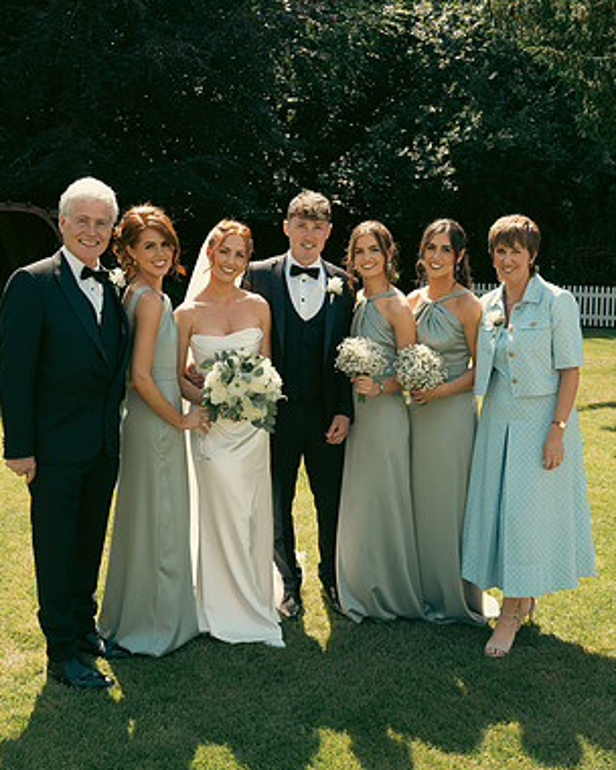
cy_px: 386
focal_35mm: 43
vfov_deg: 42.9
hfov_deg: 34.9
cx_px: 288
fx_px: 980
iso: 640
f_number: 7.1
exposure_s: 1/640
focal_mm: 30
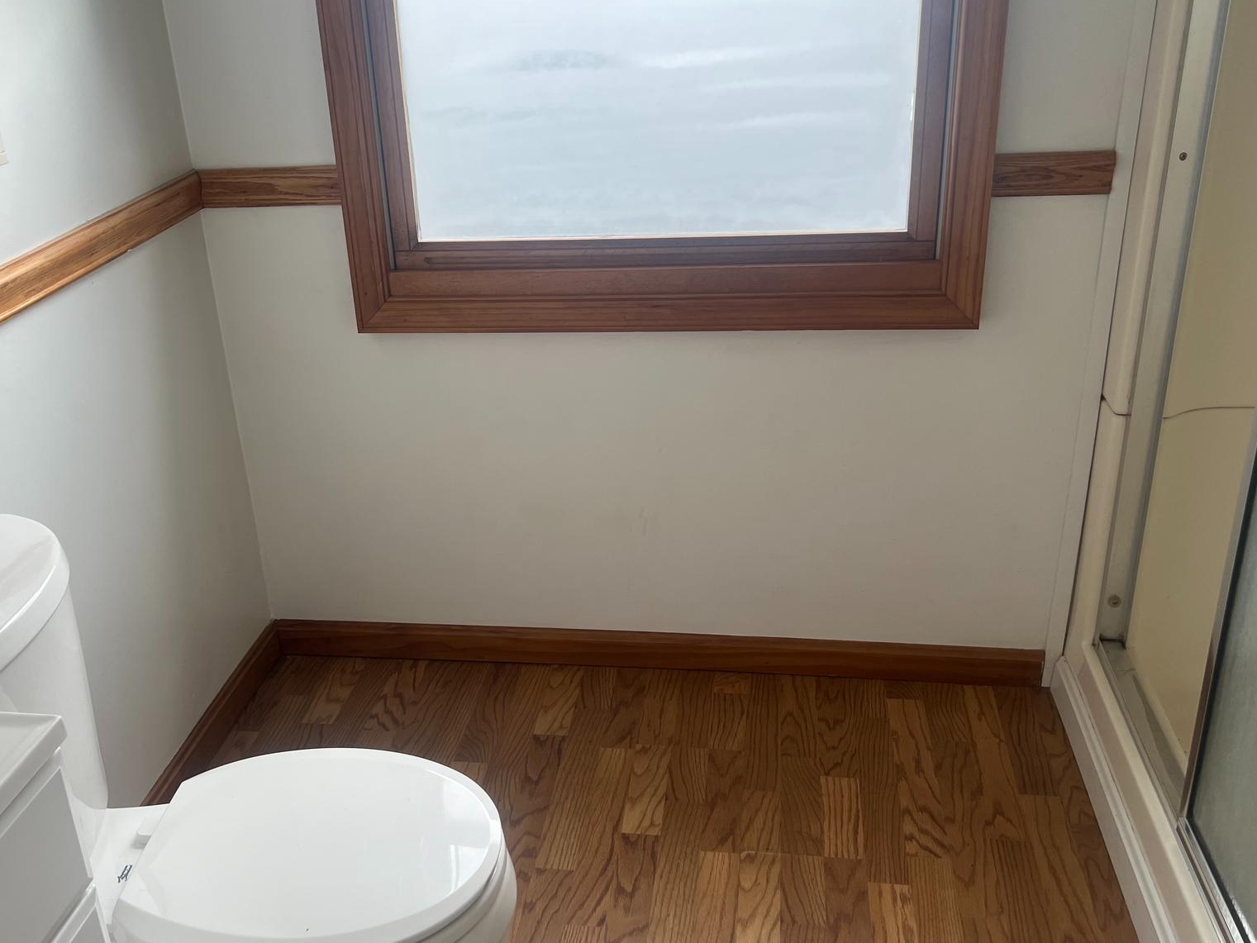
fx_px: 1271
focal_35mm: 35
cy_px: 512
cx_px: 542
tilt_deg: -25.6
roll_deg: +3.2
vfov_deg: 40.7
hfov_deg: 52.5
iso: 50
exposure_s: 1/152
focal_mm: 5.7
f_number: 1.5
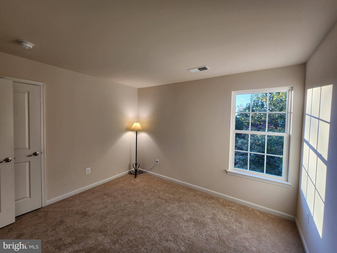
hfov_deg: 106.2
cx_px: 168
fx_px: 127
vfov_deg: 89.9
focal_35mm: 13
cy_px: 126
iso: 50
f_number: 2.2
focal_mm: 2.2
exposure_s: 1/60
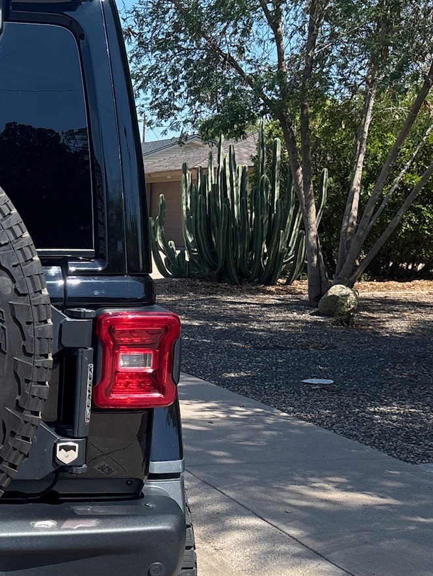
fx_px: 1000
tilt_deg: -10.4
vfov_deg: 31.9
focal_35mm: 60
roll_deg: +1.4
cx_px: -181
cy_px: 386
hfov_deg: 21.3
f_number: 1.6
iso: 50
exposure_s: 1/2857
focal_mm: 5.96
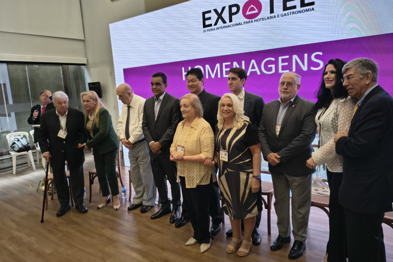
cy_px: 127
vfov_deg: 51.3
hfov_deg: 71.5
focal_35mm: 25
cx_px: 196
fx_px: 273
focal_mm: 5.56
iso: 317
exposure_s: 1/103
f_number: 1.8
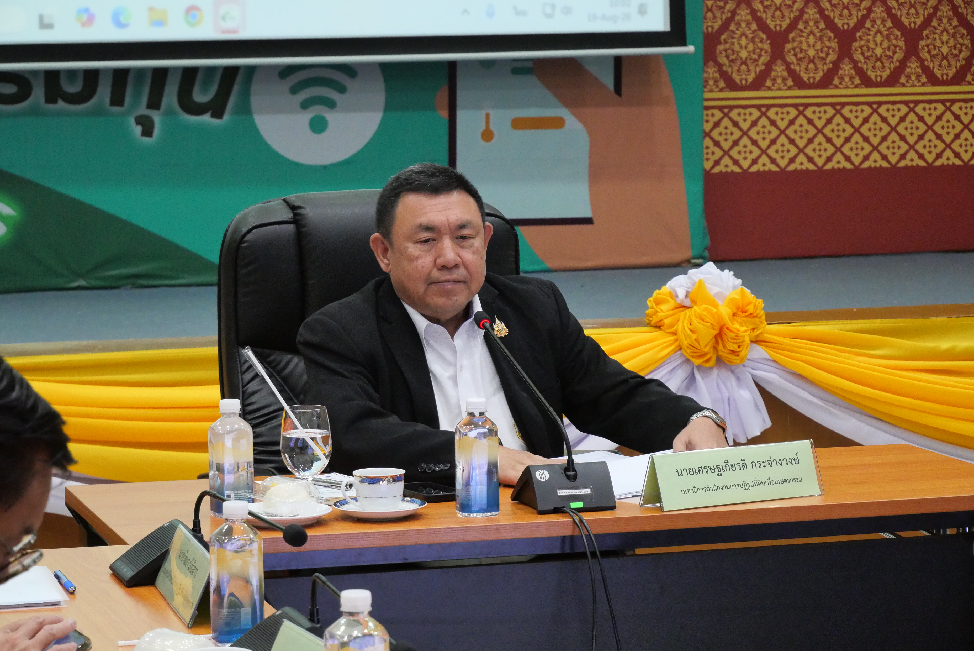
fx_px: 3357
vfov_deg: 11.1
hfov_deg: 16.5
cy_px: 326
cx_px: 487
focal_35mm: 124
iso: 3200
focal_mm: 60
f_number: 5.6
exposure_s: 1/100
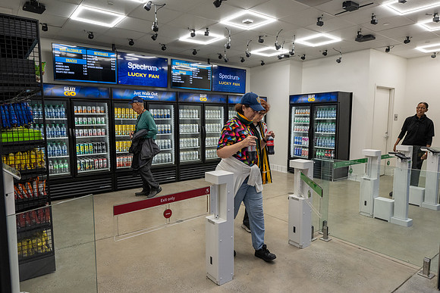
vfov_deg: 53.2
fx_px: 293
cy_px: 146
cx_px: 220
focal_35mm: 24
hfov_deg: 73.7
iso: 2500
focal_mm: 24
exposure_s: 1/400
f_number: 5
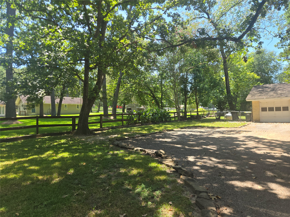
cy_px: 108
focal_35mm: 23
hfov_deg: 73.9
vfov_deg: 58.9
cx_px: 145
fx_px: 193
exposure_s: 1/450
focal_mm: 5.4
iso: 25
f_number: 1.8
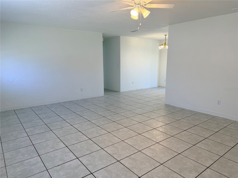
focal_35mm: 24
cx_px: 119
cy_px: 89
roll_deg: -2.5
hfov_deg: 71.6
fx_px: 165
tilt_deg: -11.3
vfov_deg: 56.8
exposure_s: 1/130
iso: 80
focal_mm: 6.76
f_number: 1.78
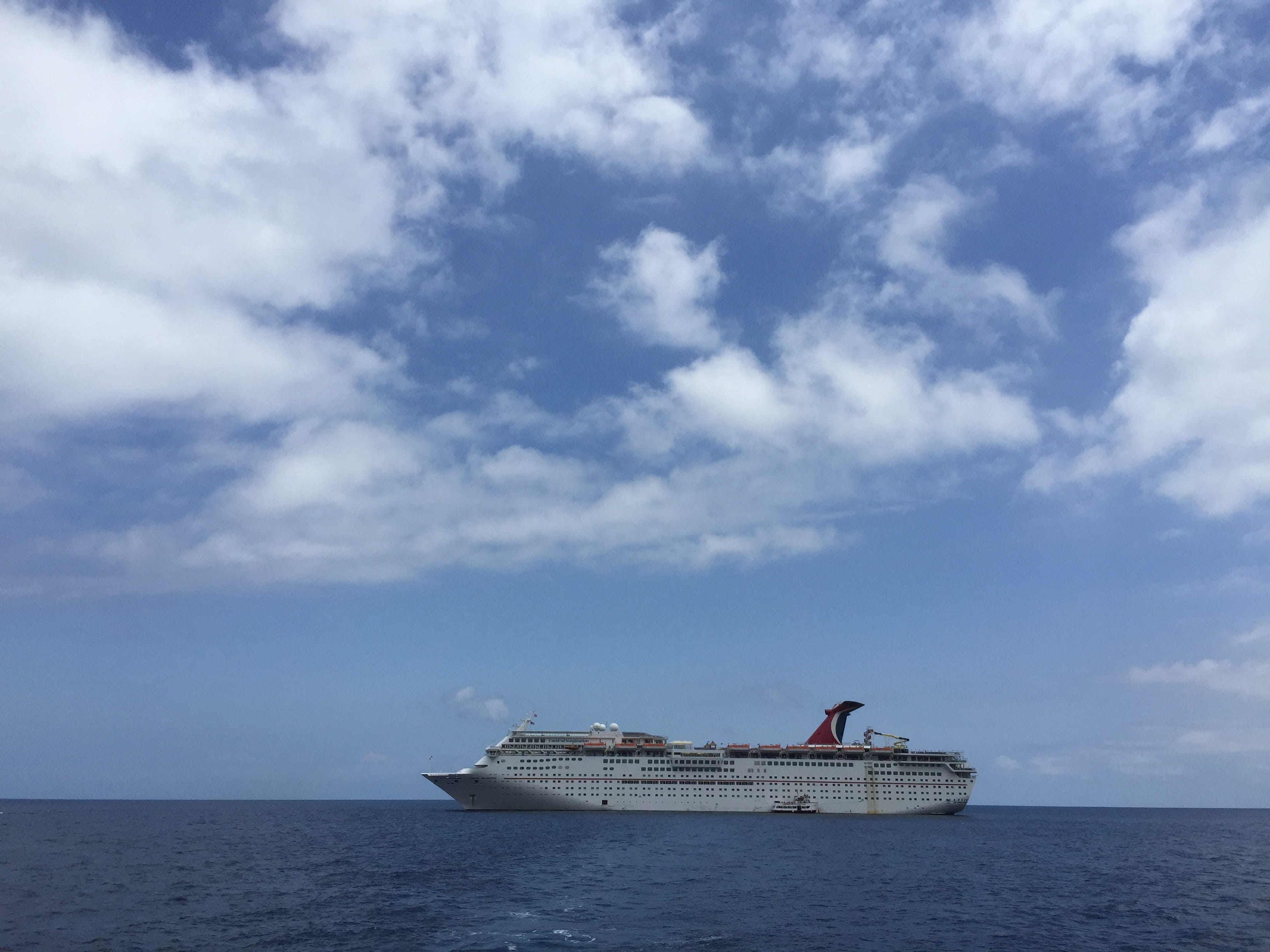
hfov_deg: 61.7
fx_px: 1064
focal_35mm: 29
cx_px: 635
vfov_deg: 48.2
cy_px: 476
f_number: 2.2
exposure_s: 1/5650
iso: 32
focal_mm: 4.15
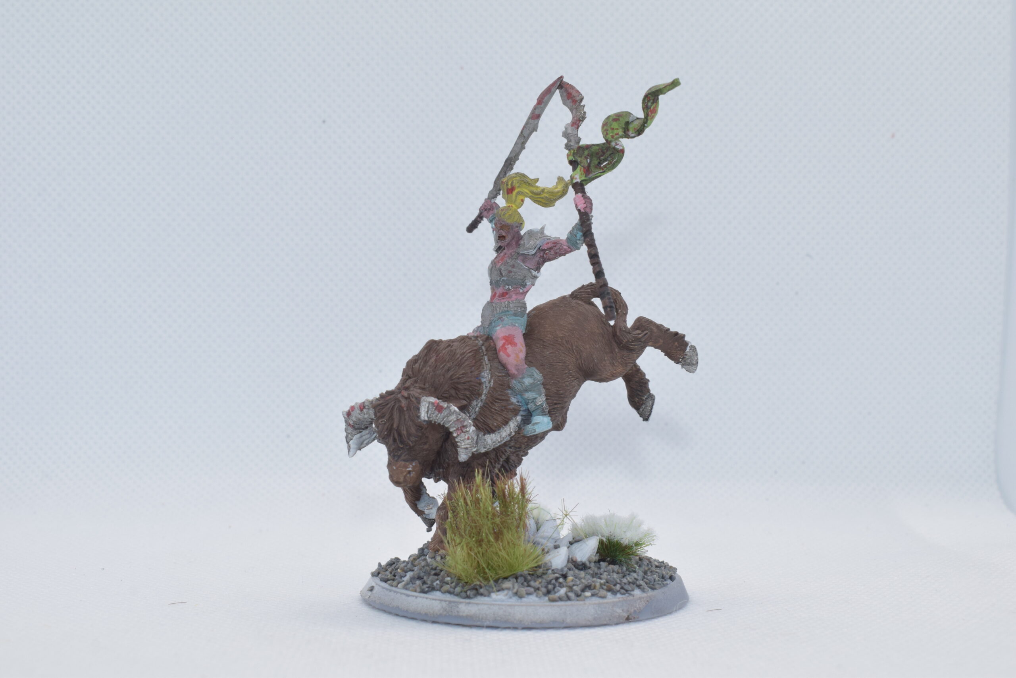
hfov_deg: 38.9
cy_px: 339
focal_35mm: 51
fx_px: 1439
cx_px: 508
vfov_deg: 26.5
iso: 800
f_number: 14
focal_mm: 34
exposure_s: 1/125
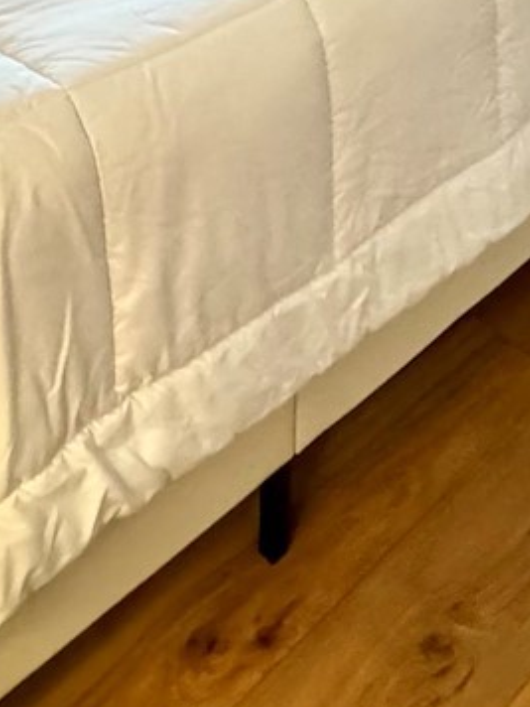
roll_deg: -0.7
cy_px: -425
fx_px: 1286
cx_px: 312
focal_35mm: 63
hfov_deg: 23.3
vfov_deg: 23.1
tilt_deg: -11.7
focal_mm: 2.22
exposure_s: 1/60
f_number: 2.2
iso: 640
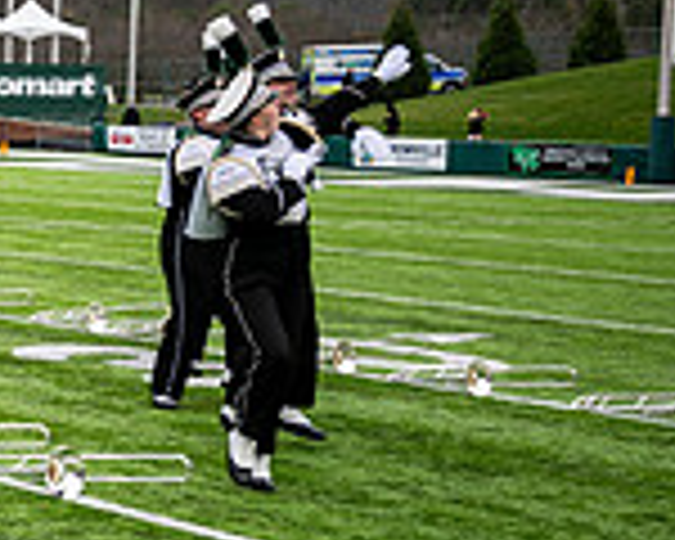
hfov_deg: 16.2
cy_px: 196
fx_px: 1918
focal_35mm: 96
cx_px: -612
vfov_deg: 16.0
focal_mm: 26.5
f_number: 2.8
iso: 100
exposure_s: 1/500
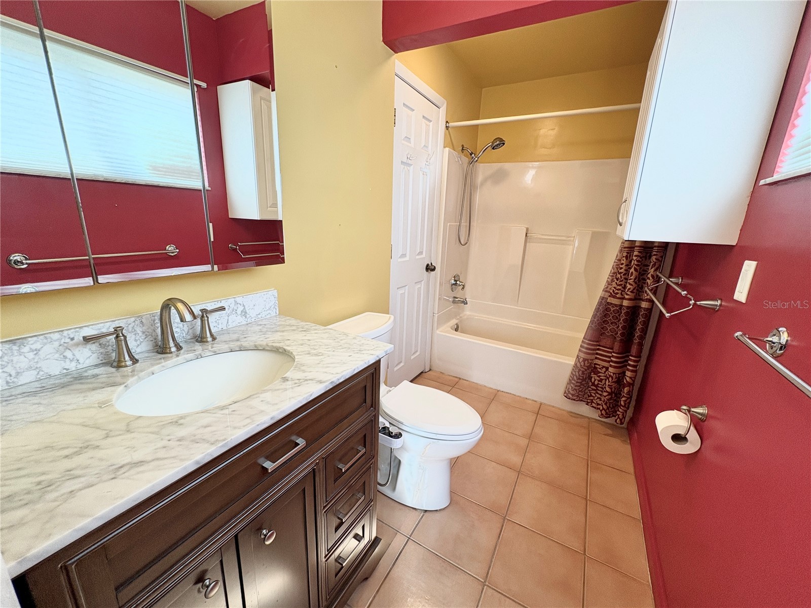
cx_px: 406
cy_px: 304
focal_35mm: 14
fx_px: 328
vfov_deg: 85.7
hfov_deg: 102.1
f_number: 2.2
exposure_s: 1/60
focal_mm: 2.22
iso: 125
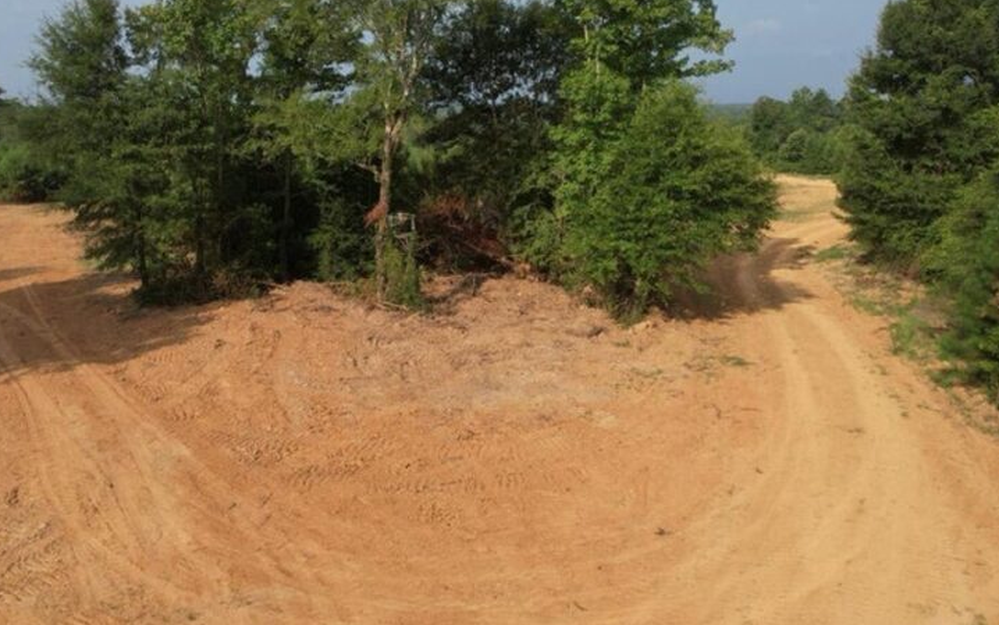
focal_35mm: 32
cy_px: 201
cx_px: 408
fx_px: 871
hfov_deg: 59.2
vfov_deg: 38.9
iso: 100
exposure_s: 1/2000
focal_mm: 8.38
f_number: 2.8
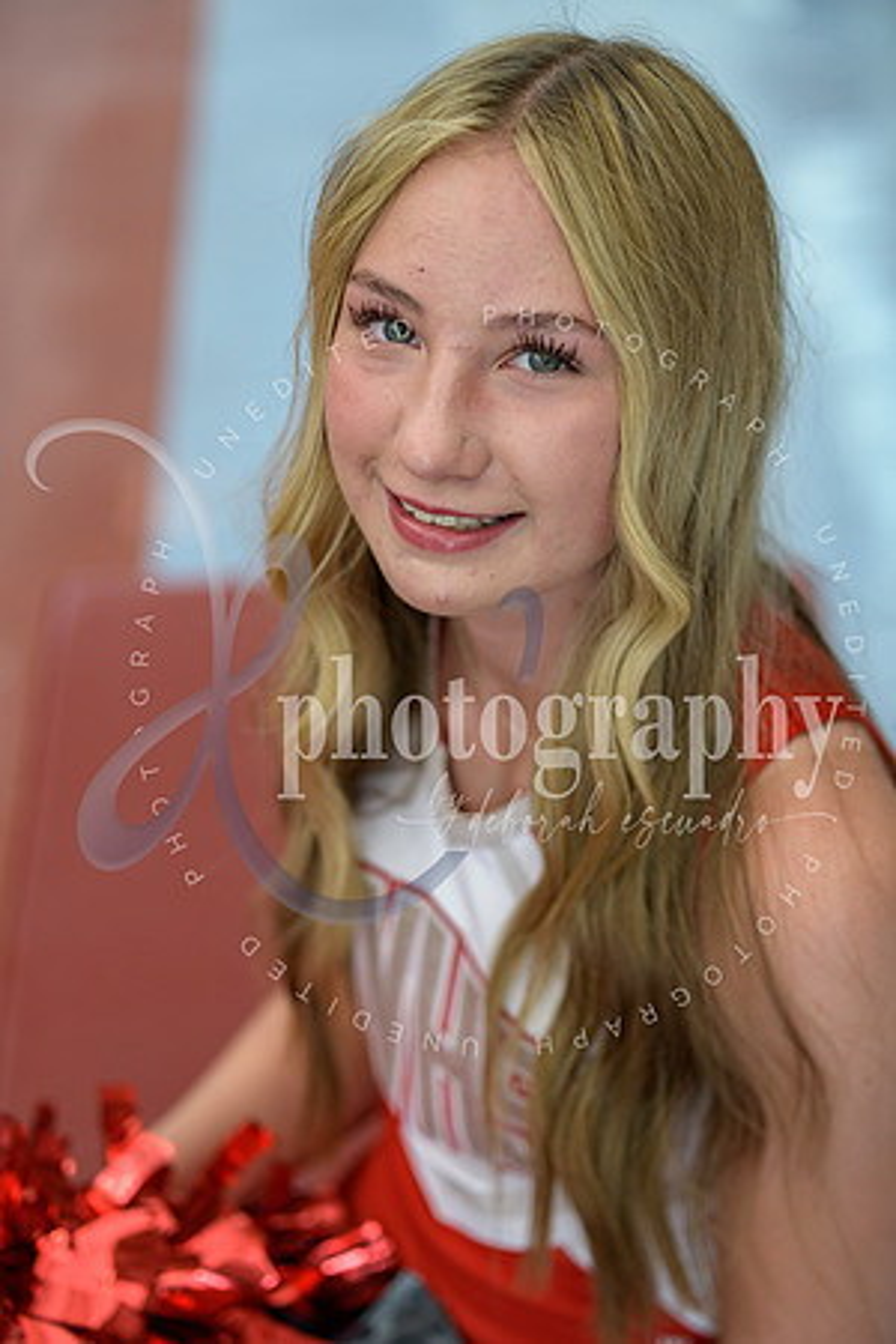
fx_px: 2613
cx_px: 448
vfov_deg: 28.8
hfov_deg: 19.5
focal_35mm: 70
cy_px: 672
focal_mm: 70
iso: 250
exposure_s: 1/125
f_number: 2.8
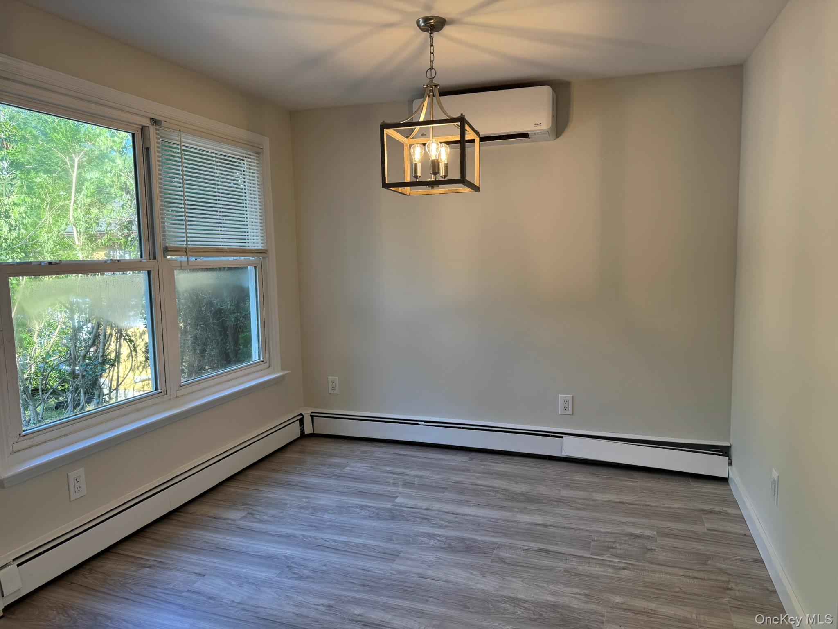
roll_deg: +1.3
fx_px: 581
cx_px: 419
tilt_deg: -7.4
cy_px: 314
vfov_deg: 56.8
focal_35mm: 24
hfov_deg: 71.6
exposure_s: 1/165
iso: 100
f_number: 1.78
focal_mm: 6.76
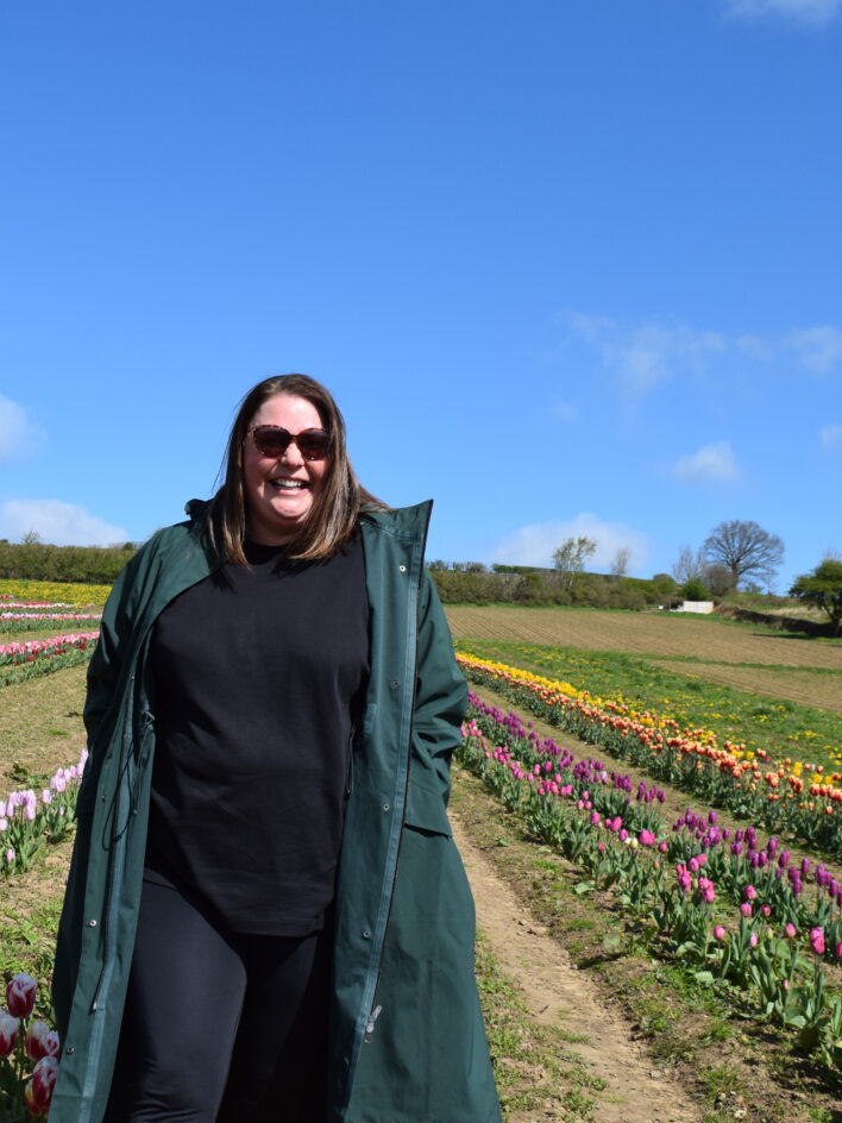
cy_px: 567
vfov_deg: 42.9
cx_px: 362
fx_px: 1427
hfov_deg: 32.8
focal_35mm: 44
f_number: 7.1
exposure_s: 1/1600
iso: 400
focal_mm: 20
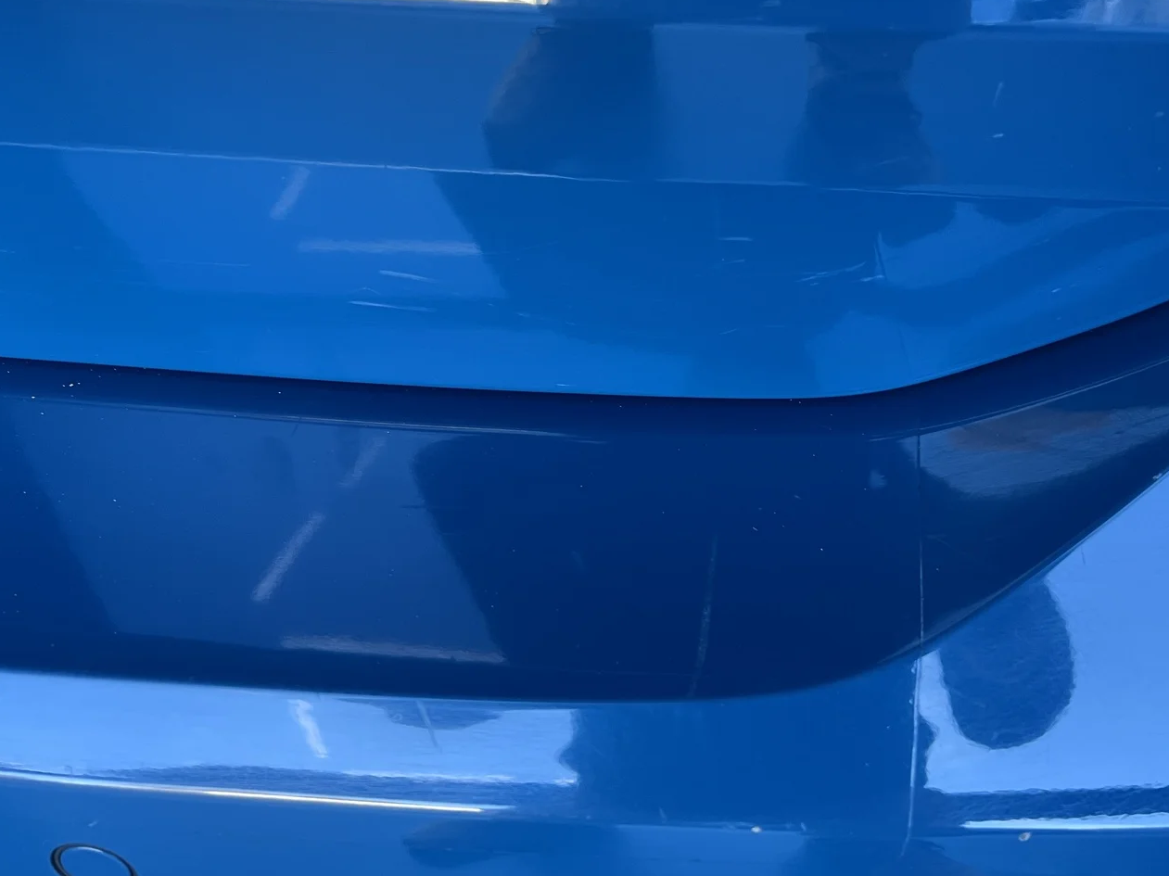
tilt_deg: -37.7
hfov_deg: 54.9
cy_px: 387
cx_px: 706
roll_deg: -2.9
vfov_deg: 42.9
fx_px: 1114
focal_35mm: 33
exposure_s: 1/66
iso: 125
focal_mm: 5.7
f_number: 1.5
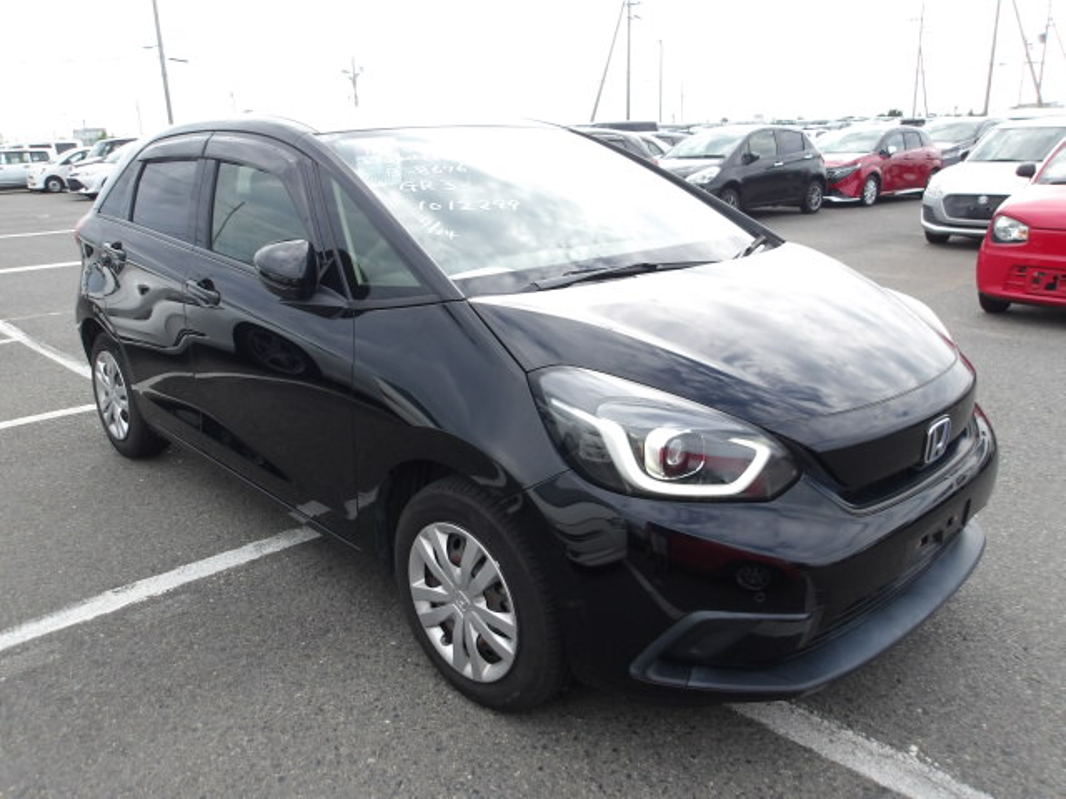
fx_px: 831
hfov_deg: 65.3
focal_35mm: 27
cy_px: 400
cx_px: 533
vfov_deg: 51.4
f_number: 10.4
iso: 167
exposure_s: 1/60
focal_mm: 4.9
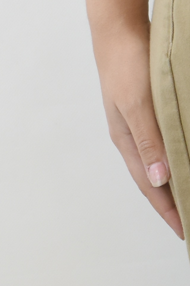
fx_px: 2289
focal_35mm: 289
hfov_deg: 4.7
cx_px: 398
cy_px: 319
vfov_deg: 7.1
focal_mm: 31
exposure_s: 1/125
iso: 400
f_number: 5.6
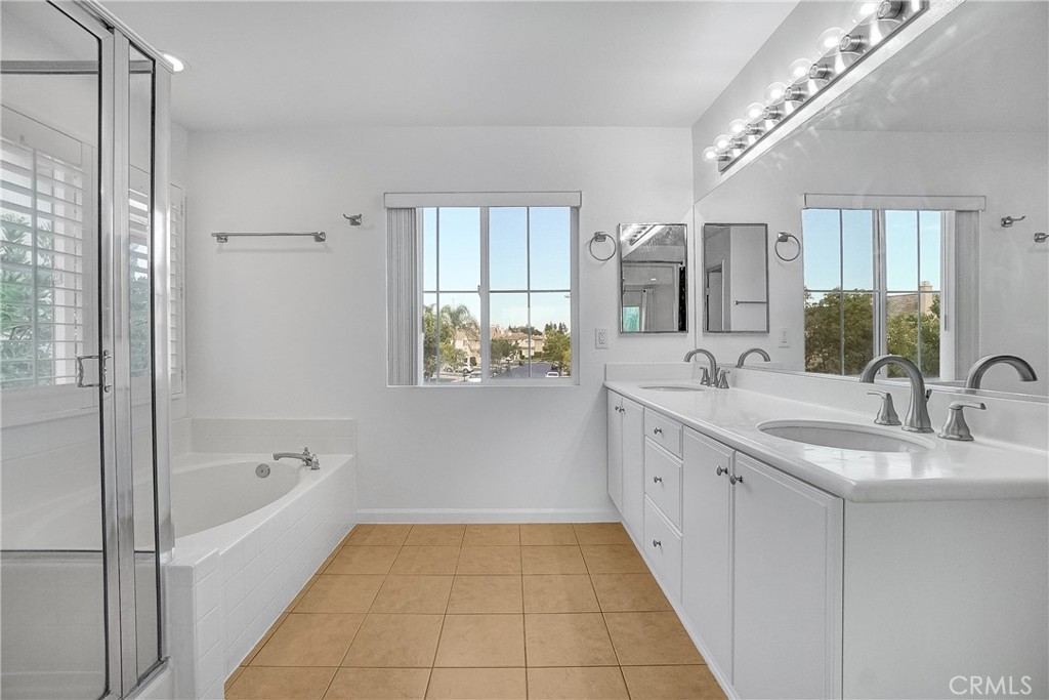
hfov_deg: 100.4
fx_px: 437
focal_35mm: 15
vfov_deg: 77.3
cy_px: 350
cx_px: 524
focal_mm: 10
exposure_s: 1/500
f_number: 9
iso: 1000
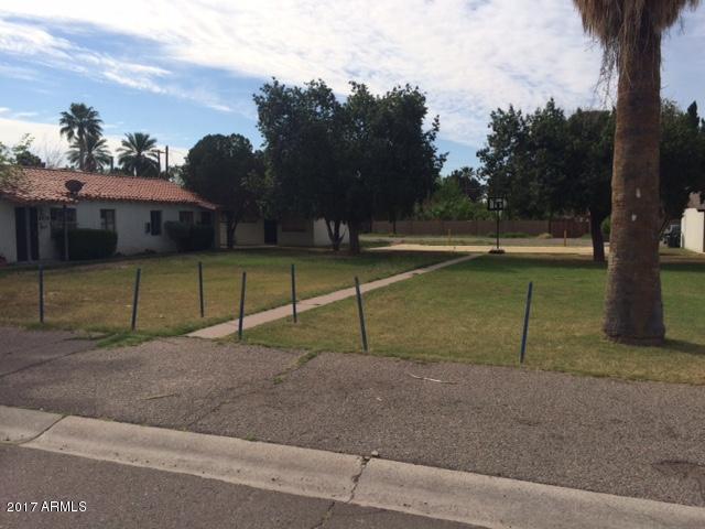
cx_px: 352
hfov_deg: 61.7
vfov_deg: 48.2
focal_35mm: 29
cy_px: 264
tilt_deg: -3.9
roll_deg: +0.9
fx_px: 591
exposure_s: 1/3731
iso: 32
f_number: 2.2
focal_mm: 4.15
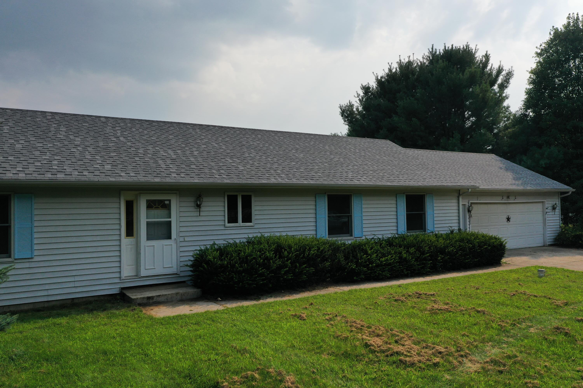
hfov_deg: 65.5
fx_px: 453
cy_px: 194
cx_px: 292
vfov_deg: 46.4
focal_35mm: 28
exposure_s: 1/800
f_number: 6.3
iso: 100
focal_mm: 10.26
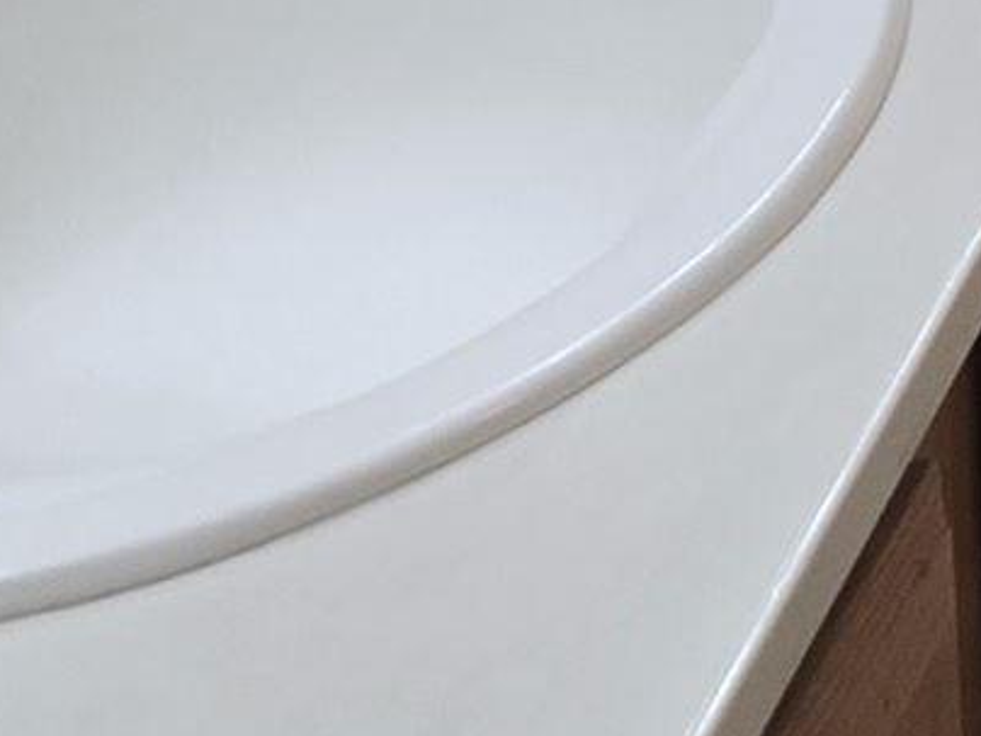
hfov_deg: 11.0
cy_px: -1380
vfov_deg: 7.6
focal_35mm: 175
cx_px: 1343
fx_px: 4959
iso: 100
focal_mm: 5.4
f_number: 1.8
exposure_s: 1/120
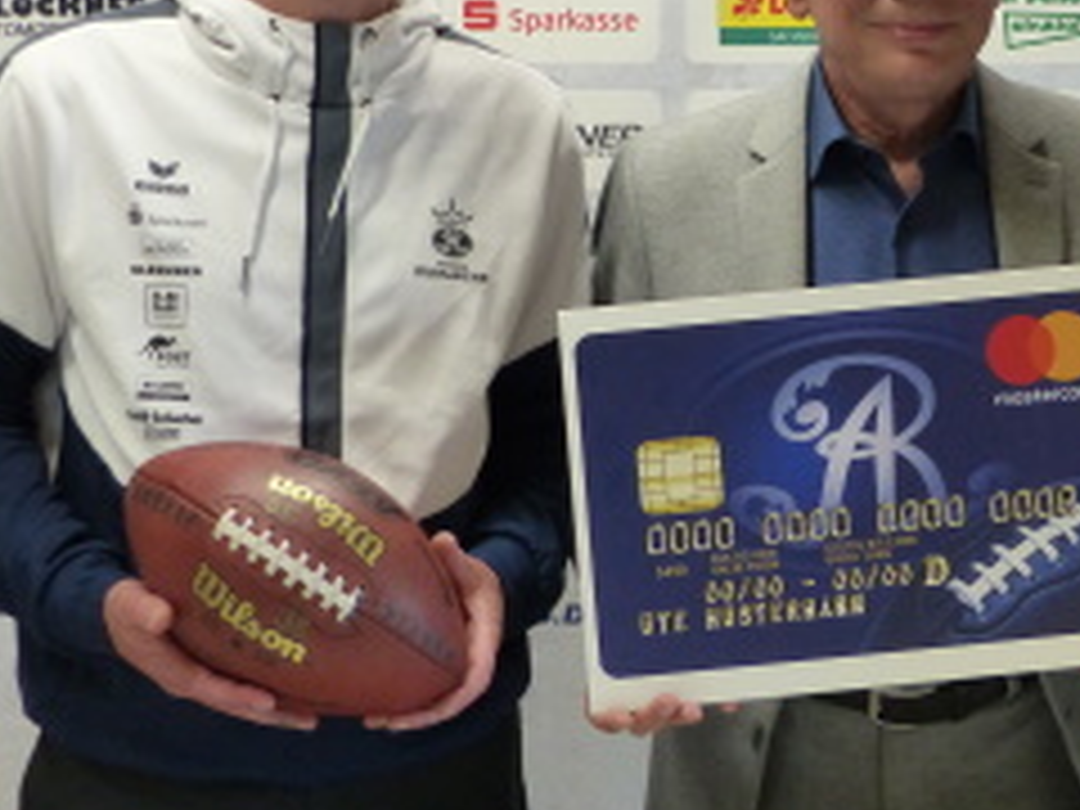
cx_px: 904
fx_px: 2340
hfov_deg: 25.4
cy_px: 205
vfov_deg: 19.5
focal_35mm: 75
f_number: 2.8
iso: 500
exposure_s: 1/125
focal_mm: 6.4
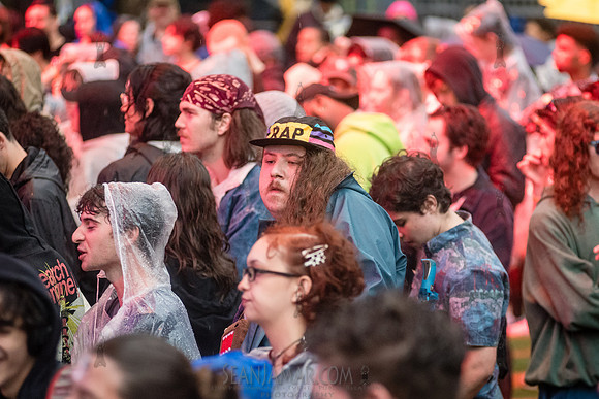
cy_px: 205
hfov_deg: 11.4
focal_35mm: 181
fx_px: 3004
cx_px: 350
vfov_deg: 7.6
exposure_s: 1/500
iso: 5000
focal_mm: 145
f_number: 3.5
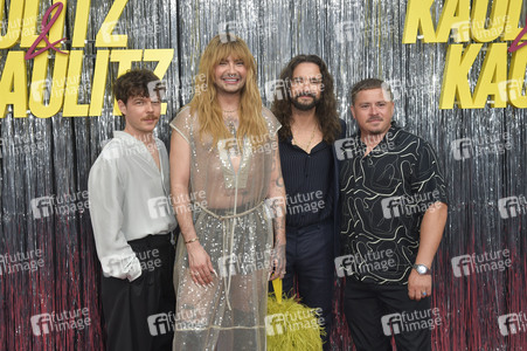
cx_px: 264
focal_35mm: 46
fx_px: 673
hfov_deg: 42.8
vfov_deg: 29.2
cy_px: 176
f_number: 6.3
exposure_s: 1/200
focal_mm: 46
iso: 640
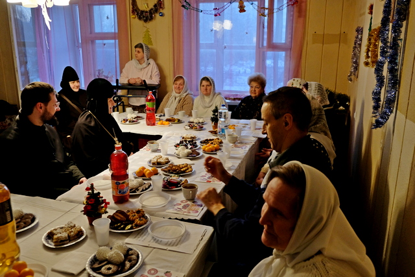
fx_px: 357
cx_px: 208
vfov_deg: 42.3
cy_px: 138
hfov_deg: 60.3
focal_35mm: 31
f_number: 3.2
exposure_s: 1/30
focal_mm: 20.5
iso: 1000
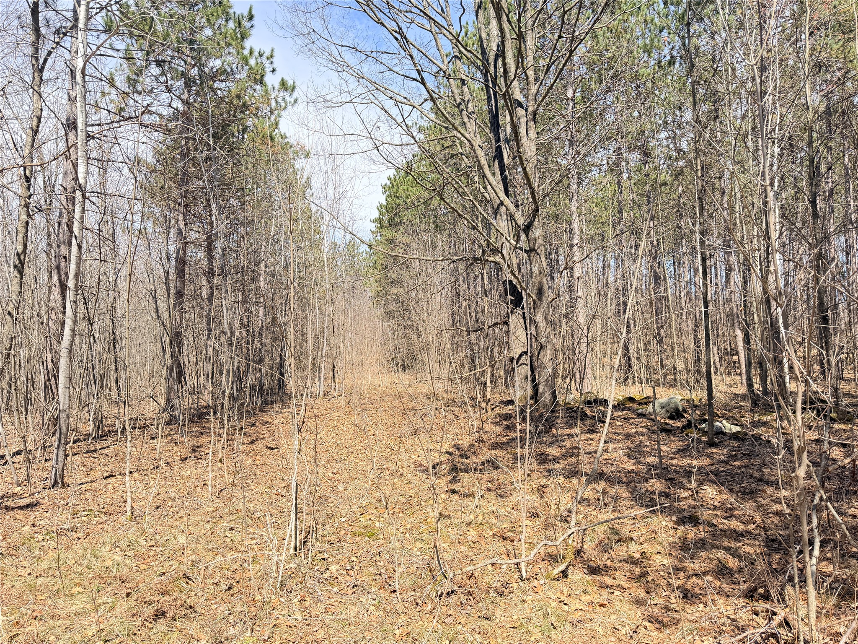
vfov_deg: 56.8
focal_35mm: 24
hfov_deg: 71.6
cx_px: 429
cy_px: 322
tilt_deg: +3.0
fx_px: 595
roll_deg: +2.5
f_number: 1.78
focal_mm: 6.76
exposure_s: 1/1949
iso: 100
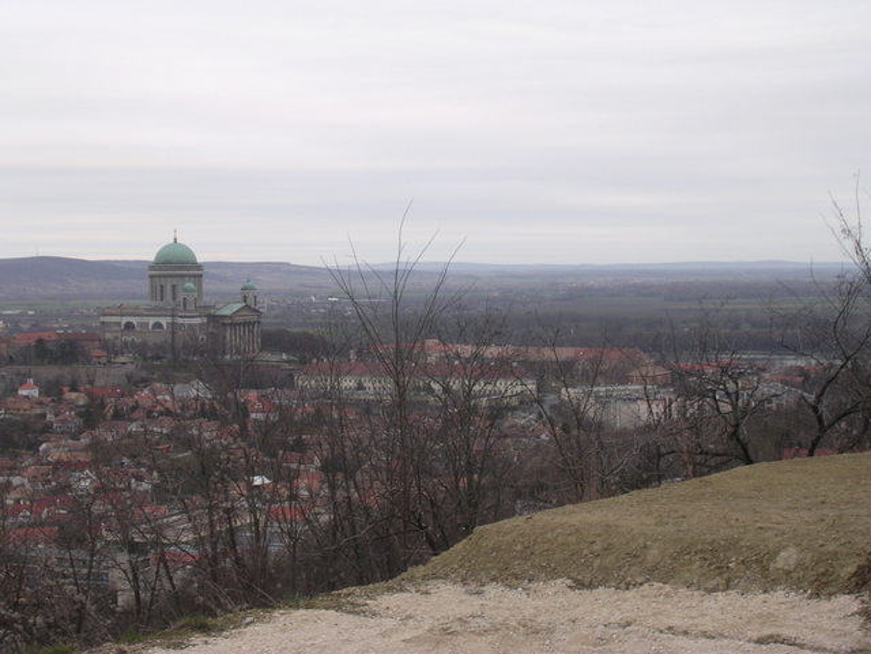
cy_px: 327
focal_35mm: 76
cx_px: 436
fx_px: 1912
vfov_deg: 19.4
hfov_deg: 25.7
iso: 100
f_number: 3.9
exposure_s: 1/12.6
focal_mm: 11.6
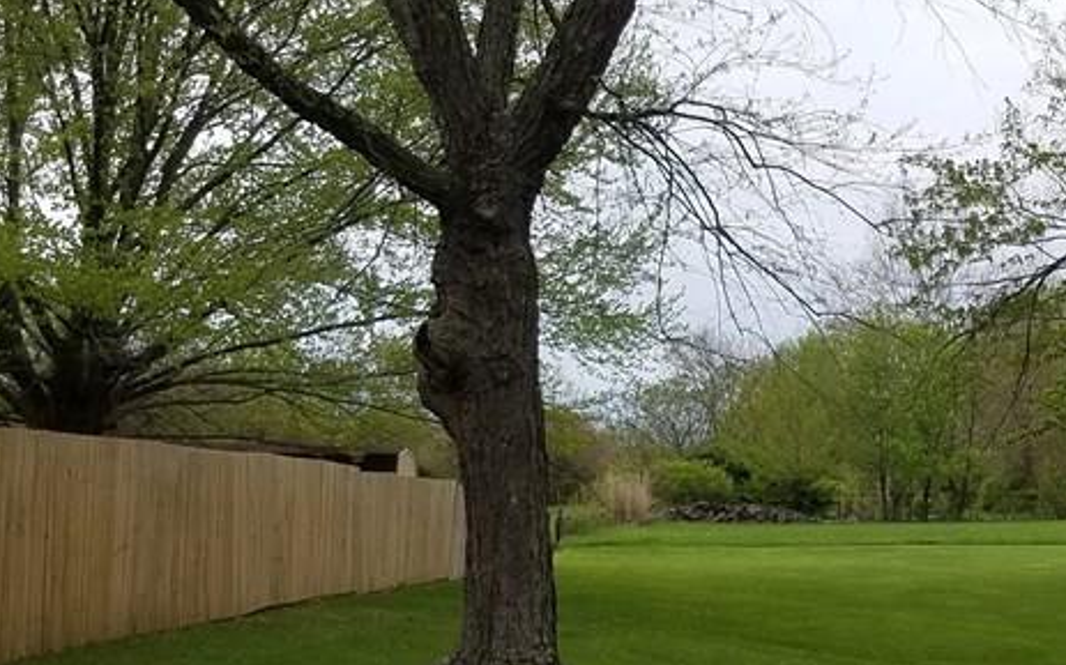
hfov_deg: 31.4
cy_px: 502
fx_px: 1772
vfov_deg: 21.1
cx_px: 1020
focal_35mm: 61
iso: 50
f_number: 1.7
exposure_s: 1/2408
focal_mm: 4.2
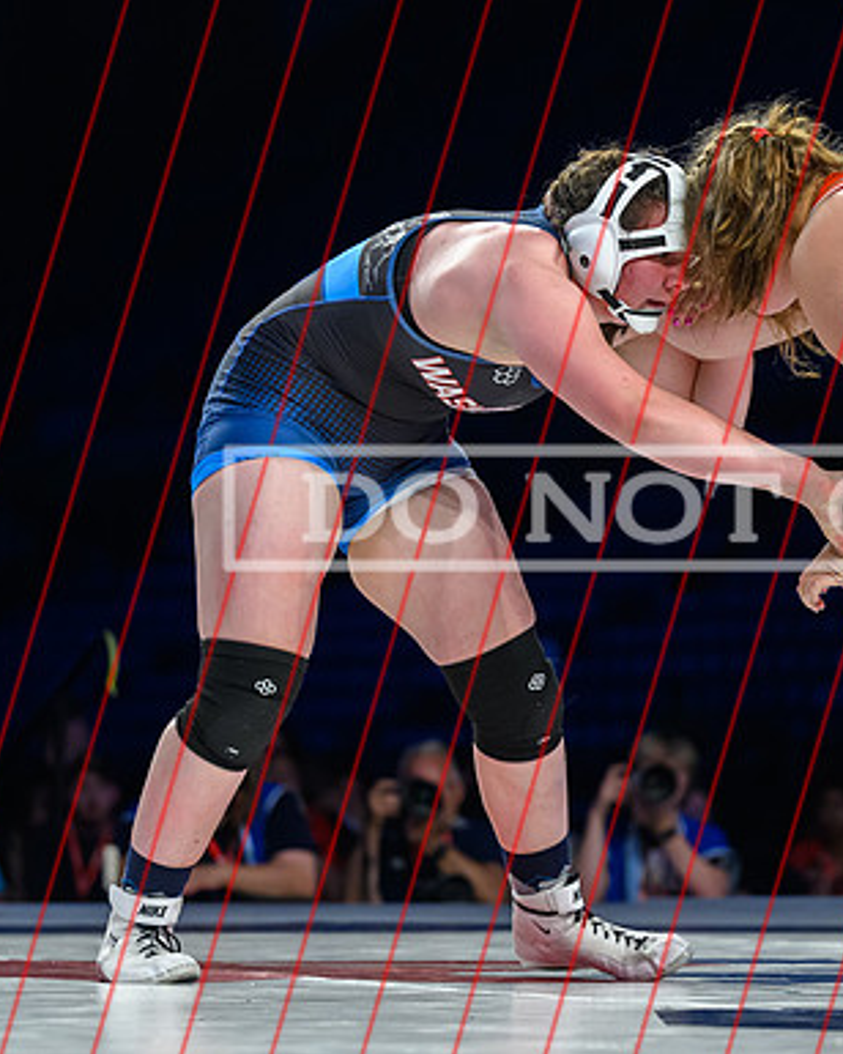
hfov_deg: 8.0
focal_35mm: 194
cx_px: 672
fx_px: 6050
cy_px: 422
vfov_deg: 10.0
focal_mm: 99
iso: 1800
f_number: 2.8
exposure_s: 1/800
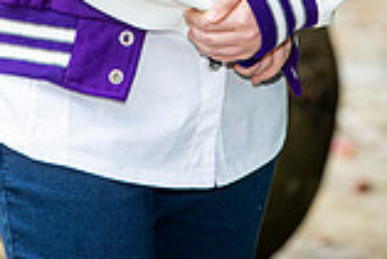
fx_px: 4917
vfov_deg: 3.0
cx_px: 144
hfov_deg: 4.5
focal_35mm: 457
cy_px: -281
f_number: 6.3
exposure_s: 1/125
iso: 320
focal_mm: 160
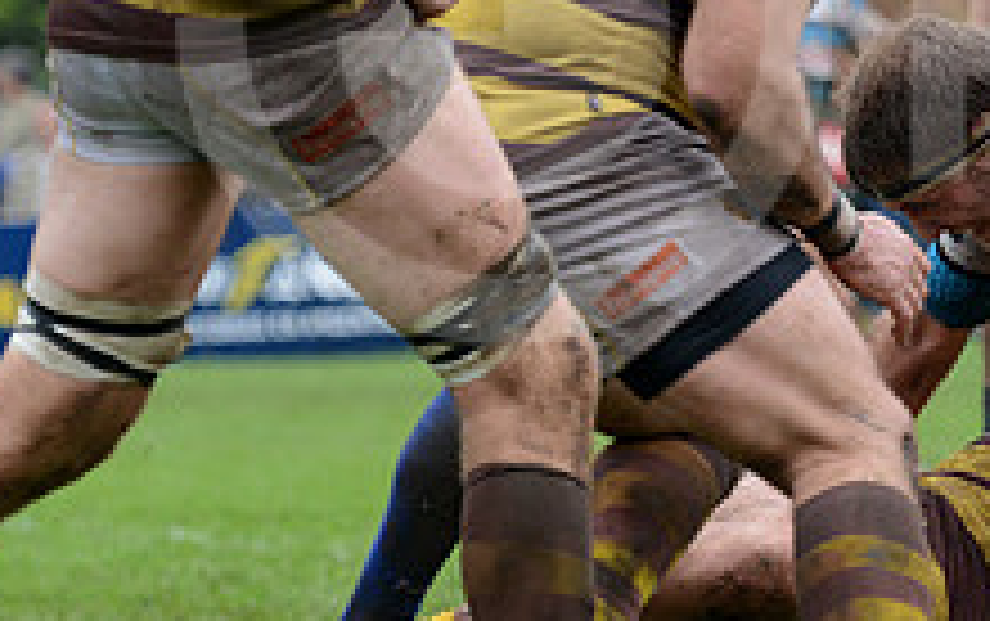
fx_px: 11614
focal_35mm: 430
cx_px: 1274
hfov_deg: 4.9
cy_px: 25
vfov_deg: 3.1
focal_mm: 160
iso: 800
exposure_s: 1/500
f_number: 4
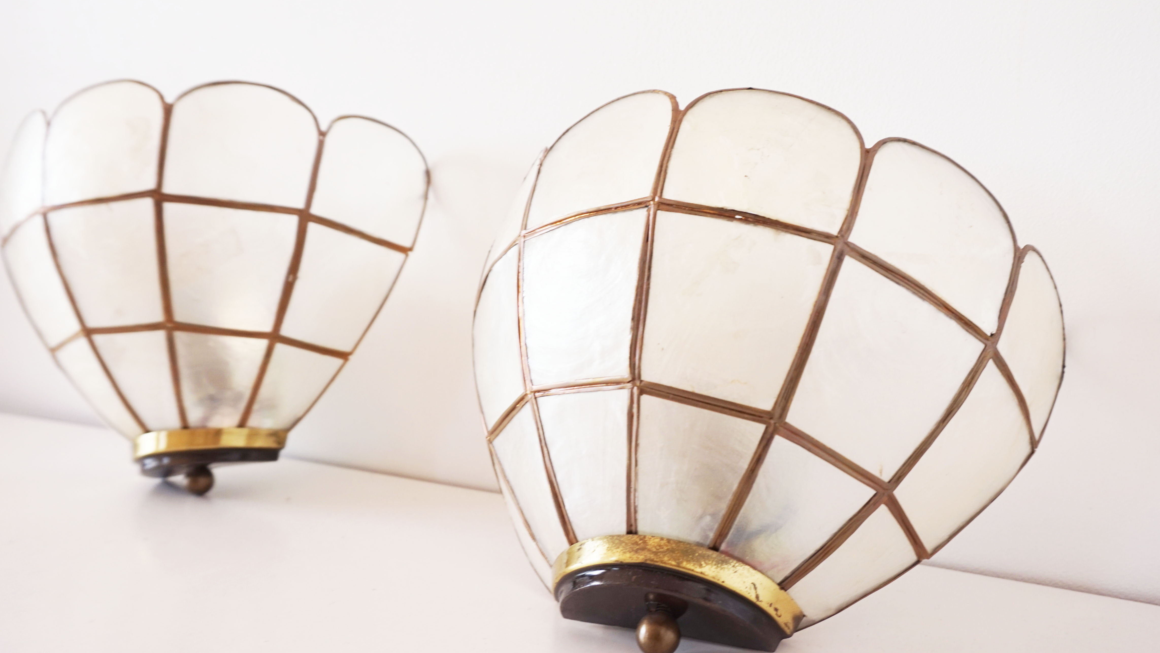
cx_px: 652
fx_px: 923
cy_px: 261
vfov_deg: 38.8
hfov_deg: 64.1
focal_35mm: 30
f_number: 4.5
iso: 100
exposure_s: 1/60
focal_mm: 16
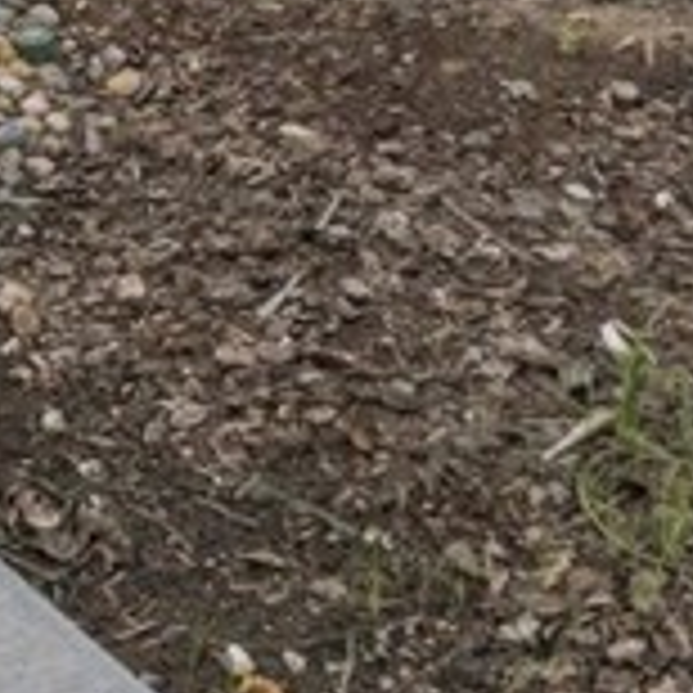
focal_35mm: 102
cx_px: -302
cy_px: -760
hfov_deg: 15.9
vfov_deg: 14.0
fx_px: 2310
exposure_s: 1/25
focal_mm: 12
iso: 400
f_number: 22
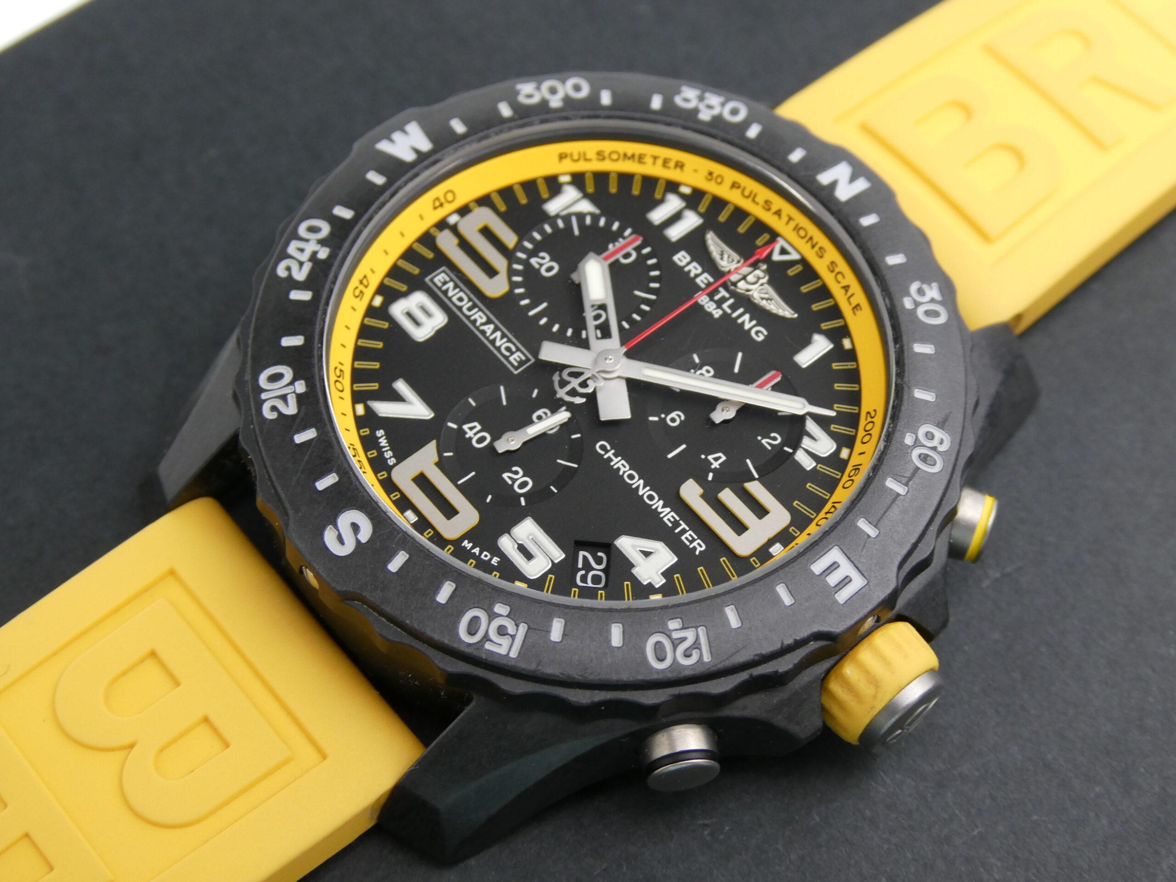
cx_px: 588
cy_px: 441
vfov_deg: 25.7
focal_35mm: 57
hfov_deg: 33.8
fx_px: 1936
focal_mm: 10.3
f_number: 4.2
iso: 160
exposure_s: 1/80
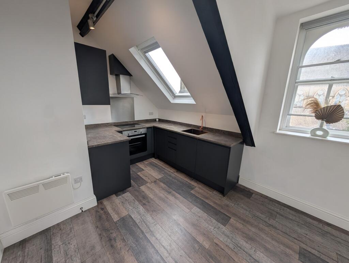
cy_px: 132
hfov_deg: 110.5
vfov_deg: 94.6
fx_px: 121
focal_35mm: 12
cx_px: 174
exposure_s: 1/316
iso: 52
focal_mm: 2.02
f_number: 1.7
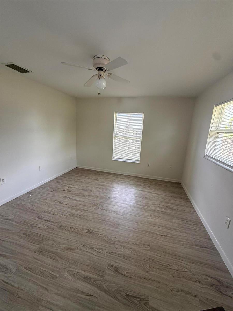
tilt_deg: -11.3
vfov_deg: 102.1
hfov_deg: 85.7
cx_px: 116
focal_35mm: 14
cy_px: 156
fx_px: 126
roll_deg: -3.7
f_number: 2.2
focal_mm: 2.22
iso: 125
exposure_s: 1/99
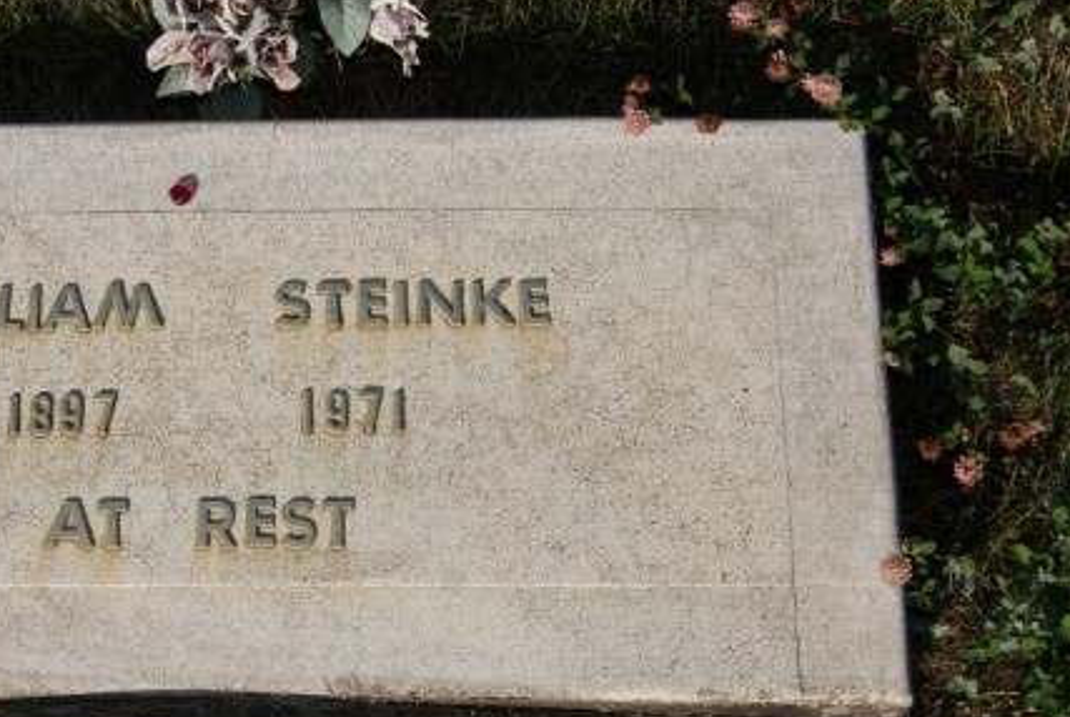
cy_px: 412
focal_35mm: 64
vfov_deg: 21.3
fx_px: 1905
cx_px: 326
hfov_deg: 31.0
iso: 100
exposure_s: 1/160
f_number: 16
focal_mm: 26
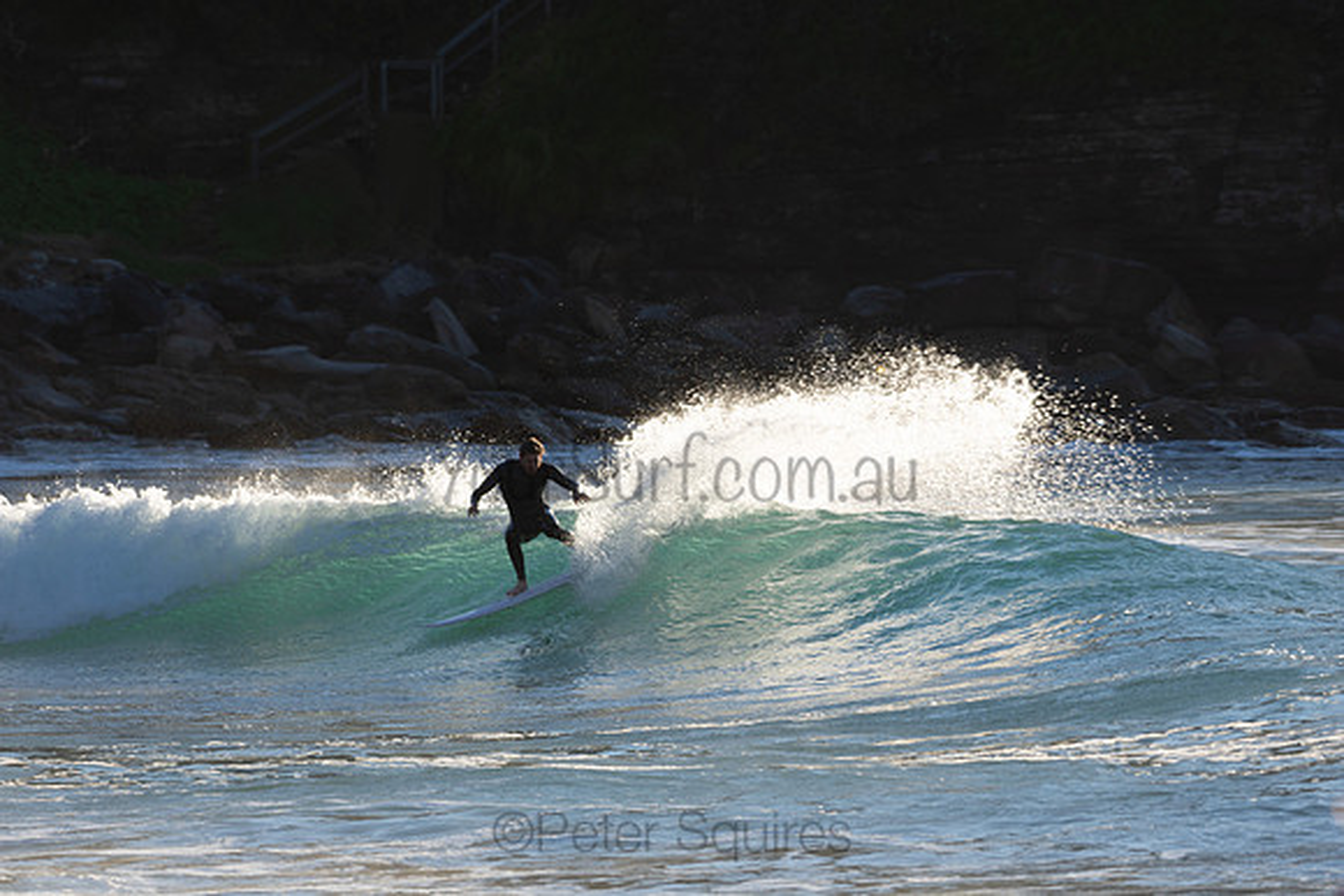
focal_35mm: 405
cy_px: 448
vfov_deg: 3.4
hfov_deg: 5.1
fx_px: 15123
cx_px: 672
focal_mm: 270
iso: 100
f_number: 5.6
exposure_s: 1/400
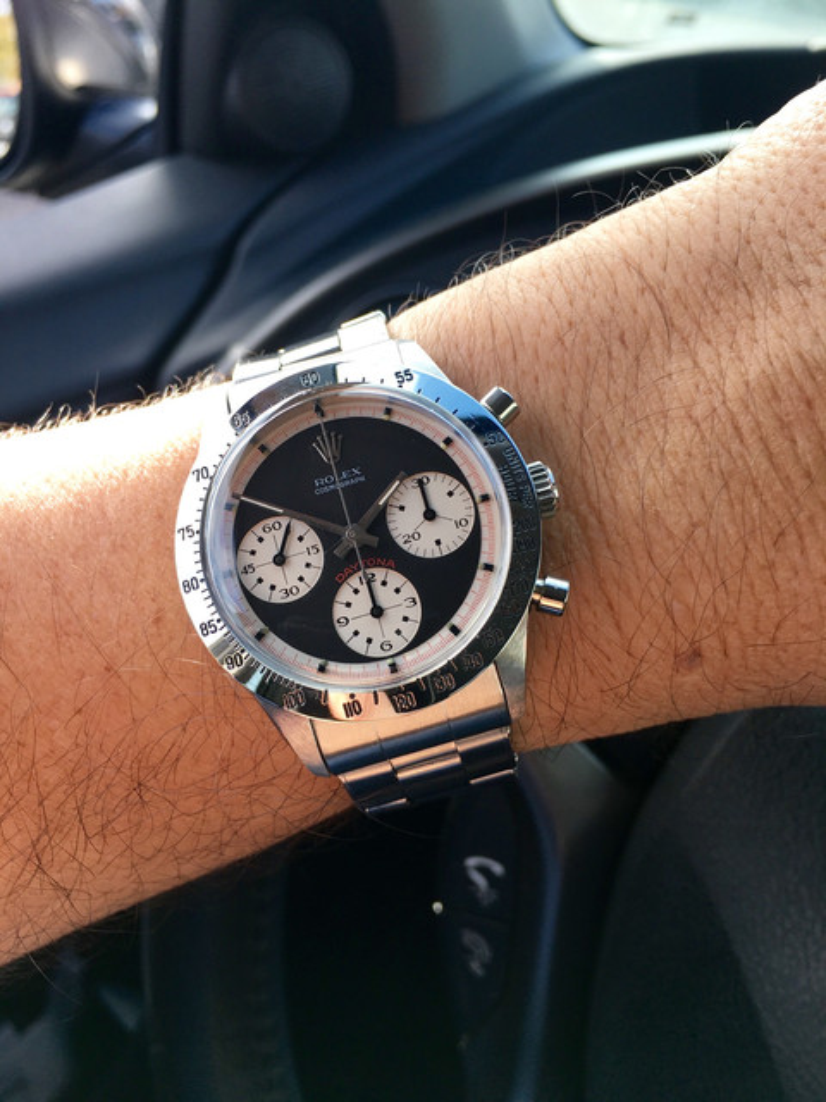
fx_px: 923
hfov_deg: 48.2
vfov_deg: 61.7
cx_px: 413
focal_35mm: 29
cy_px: 551
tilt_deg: -33.7
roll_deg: -4.2
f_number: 2.2
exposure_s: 1/125
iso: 25
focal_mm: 4.15
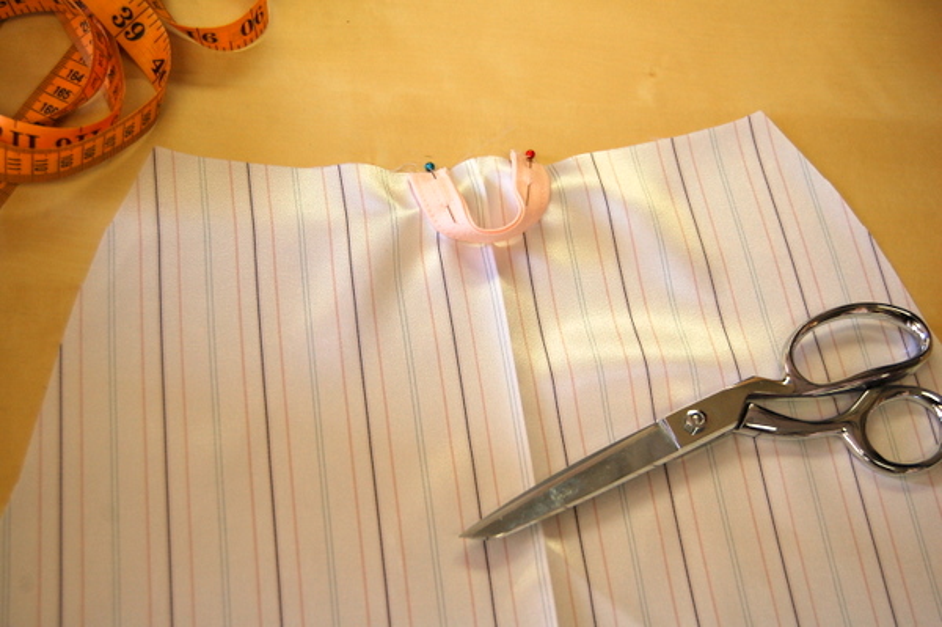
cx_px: 471
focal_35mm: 52
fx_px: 1373
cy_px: 314
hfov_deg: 37.9
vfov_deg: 25.7
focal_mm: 35
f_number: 5
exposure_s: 1/100
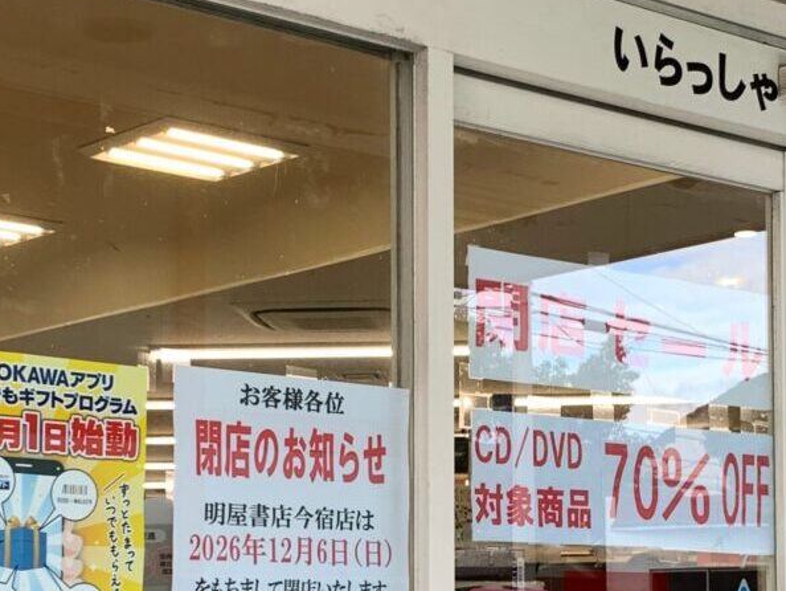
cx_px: 496
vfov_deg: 24.8
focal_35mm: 56
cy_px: 602
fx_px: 1272
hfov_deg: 34.1
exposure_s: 1/133
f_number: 1.8
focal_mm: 4.25
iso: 25
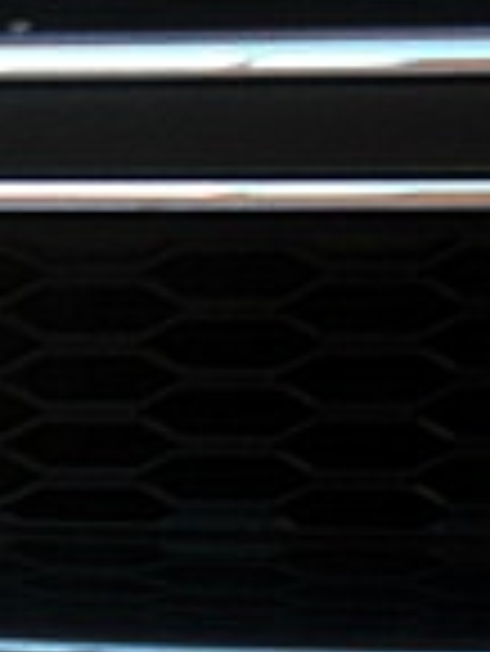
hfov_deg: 8.9
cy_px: 535
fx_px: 2997
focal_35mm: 159
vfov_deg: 12.4
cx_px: -445
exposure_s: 1/60
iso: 100
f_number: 2.8
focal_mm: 6.3
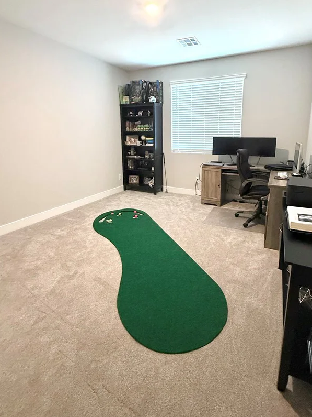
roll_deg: +0.5
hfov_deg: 71.3
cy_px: 172
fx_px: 216
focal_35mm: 18
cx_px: 177
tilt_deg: -8.7
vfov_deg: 86.9
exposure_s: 1/60
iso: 500
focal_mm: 2.22
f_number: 2.2
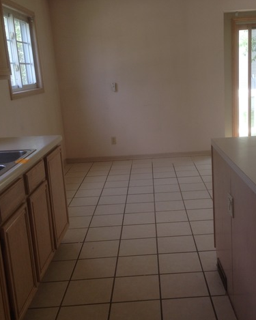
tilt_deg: -12.9
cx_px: 159
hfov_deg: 34.0
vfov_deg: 42.0
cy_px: 161
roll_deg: +3.3
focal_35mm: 44
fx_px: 417
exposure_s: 1/60
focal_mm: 4.12
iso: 50
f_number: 2.4
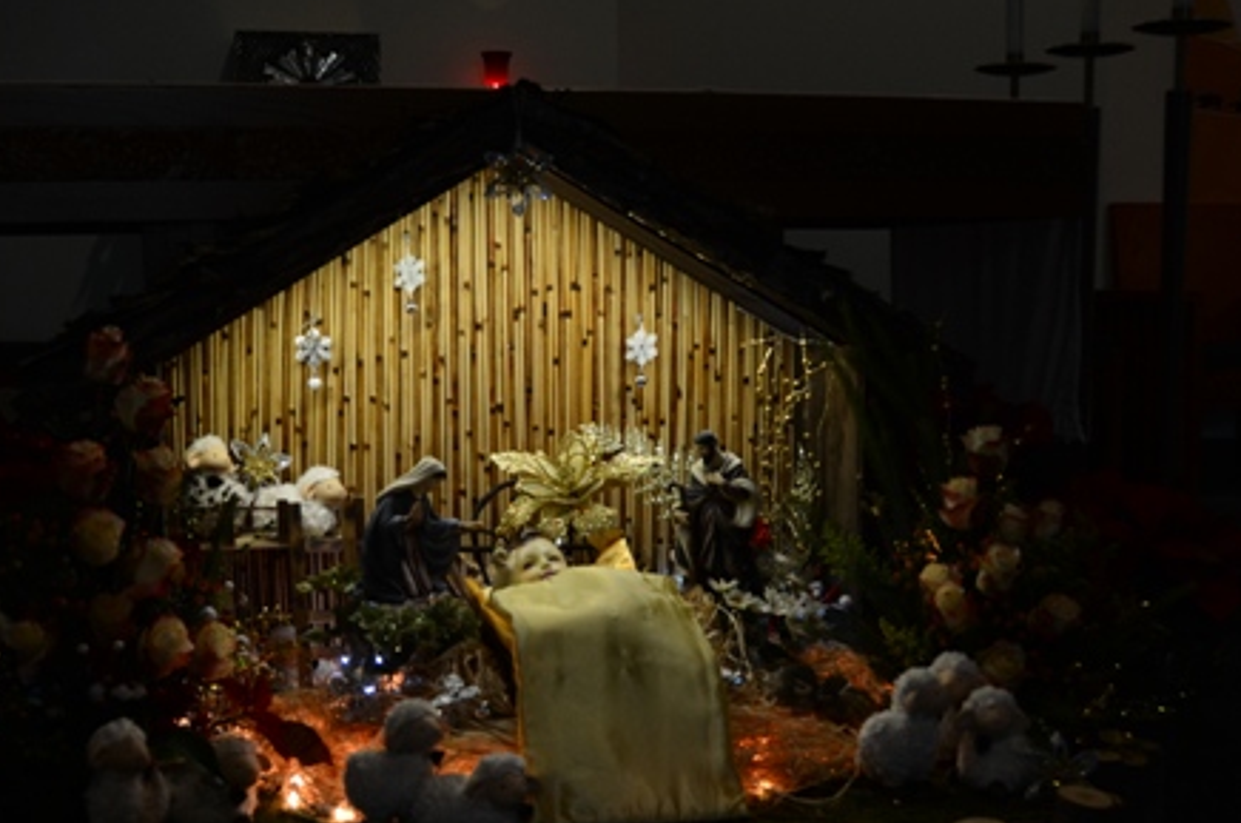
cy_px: 478
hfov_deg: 44.6
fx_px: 1514
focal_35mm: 44
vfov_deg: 30.3
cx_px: 598
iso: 800
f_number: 4
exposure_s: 1/60
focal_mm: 20
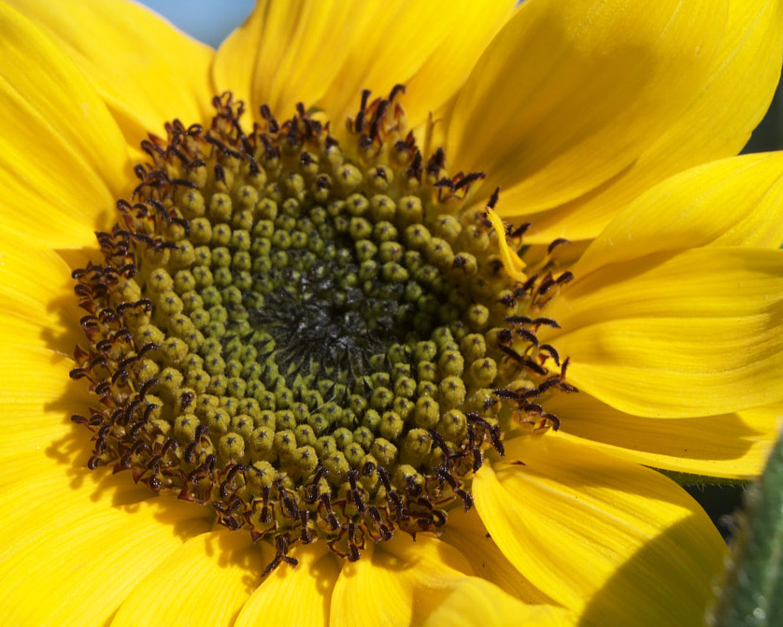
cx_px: 304
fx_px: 2365
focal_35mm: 102
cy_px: 278
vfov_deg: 15.1
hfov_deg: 18.8
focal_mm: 38
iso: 100
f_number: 8
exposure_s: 1/125
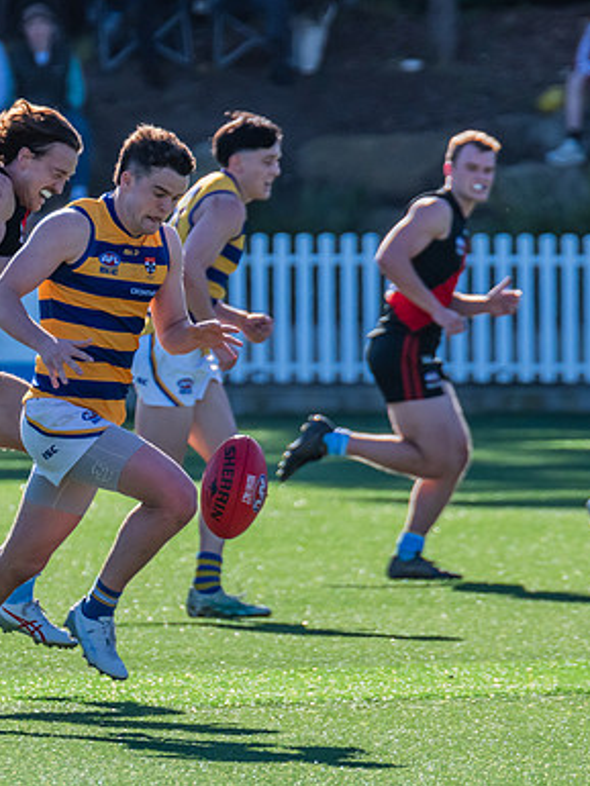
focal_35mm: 955
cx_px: 176
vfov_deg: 2.1
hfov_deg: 1.6
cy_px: 505
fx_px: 21691
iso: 800
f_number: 10
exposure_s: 1/1250
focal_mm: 500
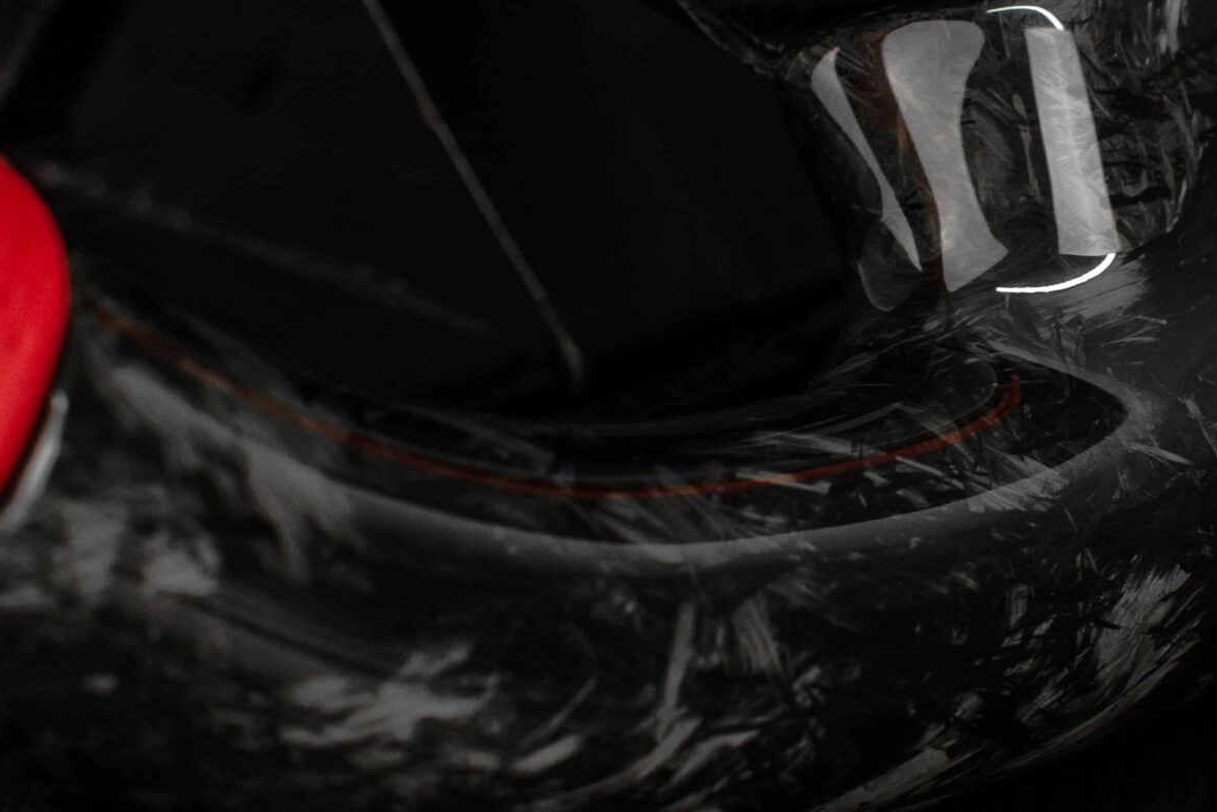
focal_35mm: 114
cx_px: 920
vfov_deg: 12.0
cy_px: 328
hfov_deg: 17.8
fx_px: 3857
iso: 500
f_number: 6.3
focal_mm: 35
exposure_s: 1/125
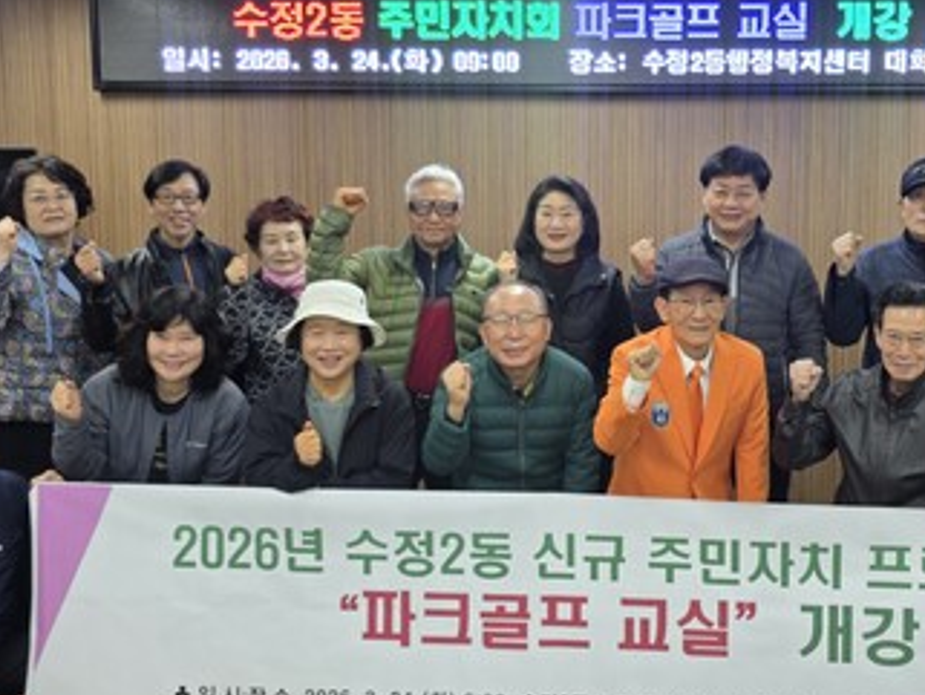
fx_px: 1149
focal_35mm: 43
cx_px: 605
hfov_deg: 43.3
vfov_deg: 33.6
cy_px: 297
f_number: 1.7
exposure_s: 1/60
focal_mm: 6.3
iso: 32
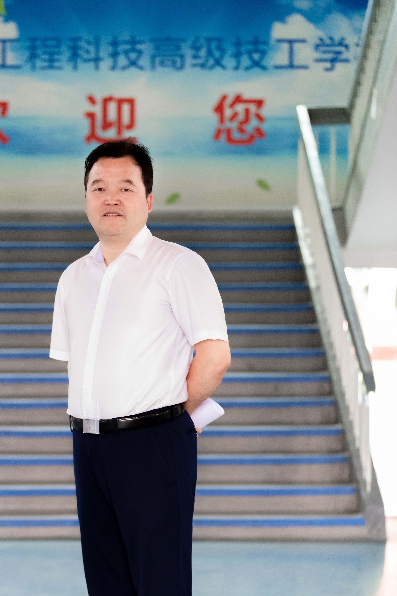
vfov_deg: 19.6
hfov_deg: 13.1
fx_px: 1720
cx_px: 118
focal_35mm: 104
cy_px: 410
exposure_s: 1/125
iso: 4000
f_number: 2.8
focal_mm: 72
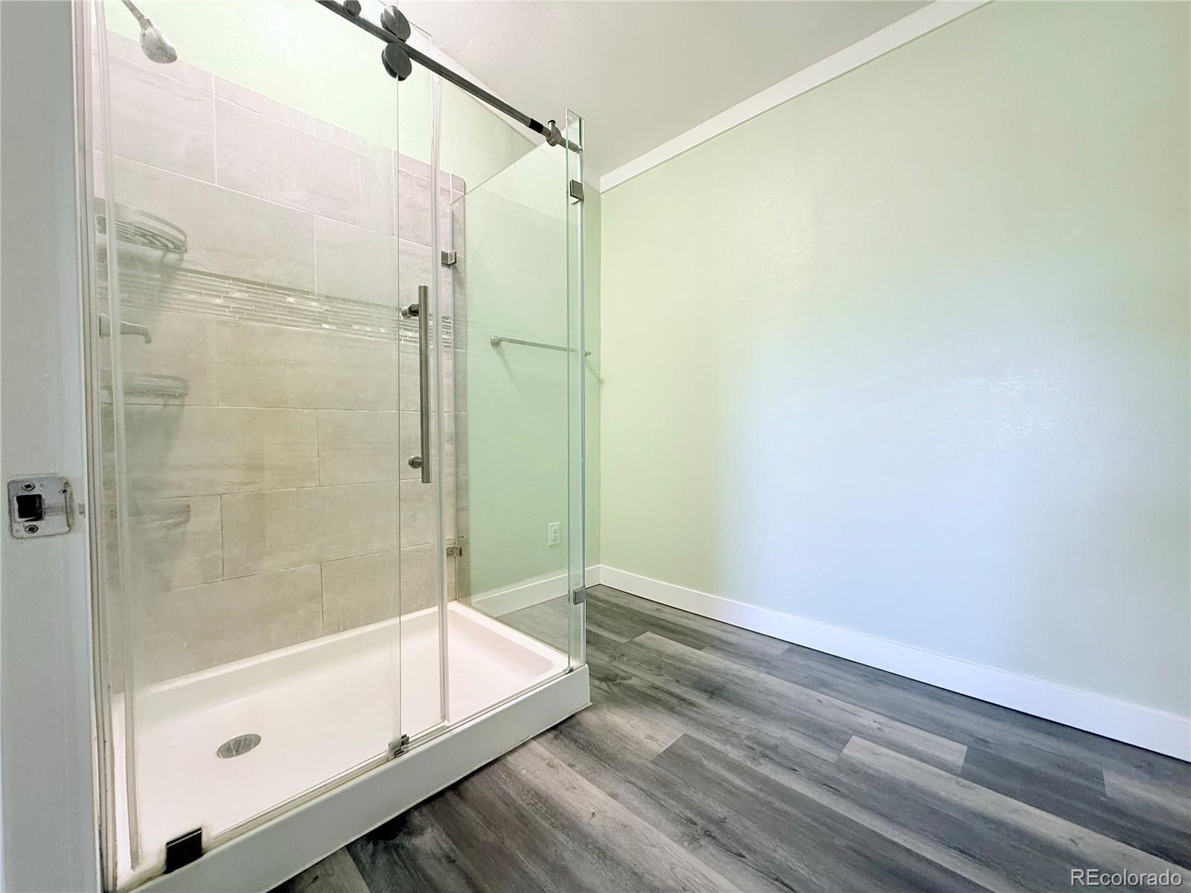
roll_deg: +0.0
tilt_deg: -2.0
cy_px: 446
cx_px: 596
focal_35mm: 14
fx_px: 482
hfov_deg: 102.1
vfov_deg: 85.7
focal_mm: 2.22
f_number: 2.2
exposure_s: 1/60
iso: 200
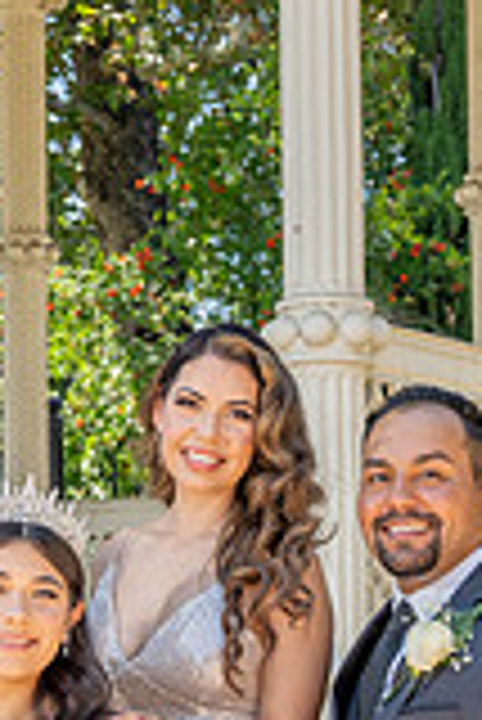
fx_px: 2886
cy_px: 703
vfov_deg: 14.0
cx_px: -6
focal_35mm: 144
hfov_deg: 9.5
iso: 80
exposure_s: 1/200
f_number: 4.5
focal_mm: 28.9
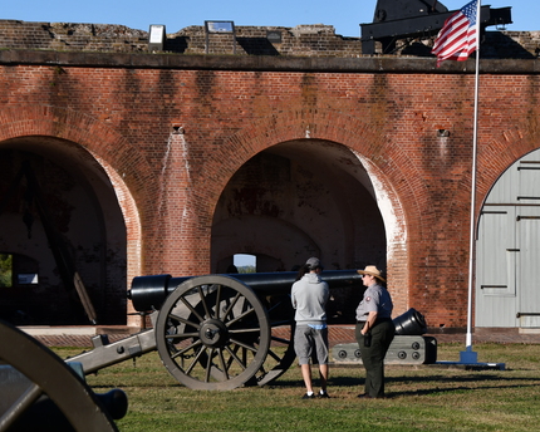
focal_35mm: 225
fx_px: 3596
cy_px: 199
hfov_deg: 8.6
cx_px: 332
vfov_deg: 6.9
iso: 140
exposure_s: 1/250
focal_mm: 92
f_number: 8
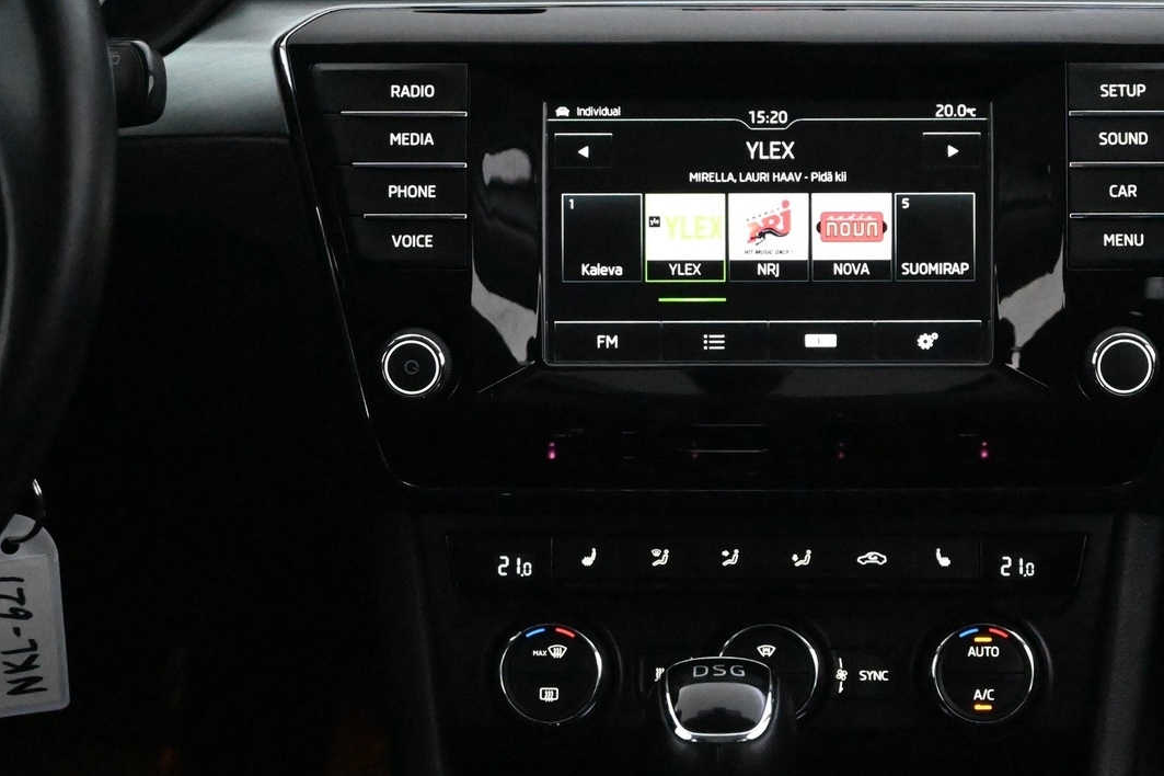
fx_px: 3031
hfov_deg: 21.7
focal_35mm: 94
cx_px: 763
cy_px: 301
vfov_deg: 14.6
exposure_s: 1/60
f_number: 5.6
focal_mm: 41
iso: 16000
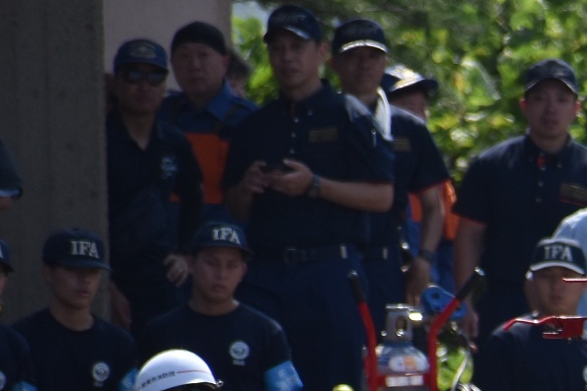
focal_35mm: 1451
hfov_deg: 1.4
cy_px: 659
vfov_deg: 0.9
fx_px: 23664
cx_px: 1104
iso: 200
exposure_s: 1/800
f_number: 7.1
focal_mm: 240
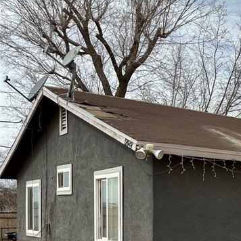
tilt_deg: -0.1
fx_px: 480
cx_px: 346
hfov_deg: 23.4
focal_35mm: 61
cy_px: 219
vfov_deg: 27.1
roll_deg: -0.8
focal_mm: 6.86
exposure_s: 1/6211
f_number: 1.78
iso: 80
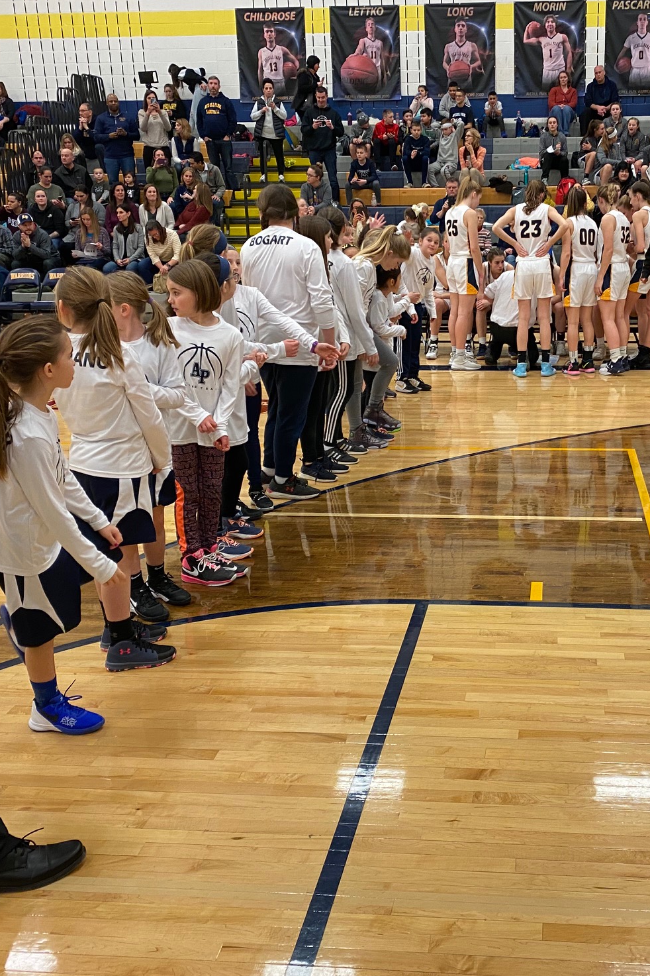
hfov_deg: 35.3
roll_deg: +0.9
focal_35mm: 37
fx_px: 1002
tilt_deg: -15.9
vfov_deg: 51.9
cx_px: 477
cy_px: 492
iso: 125
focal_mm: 4.25
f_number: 1.8
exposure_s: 1/60
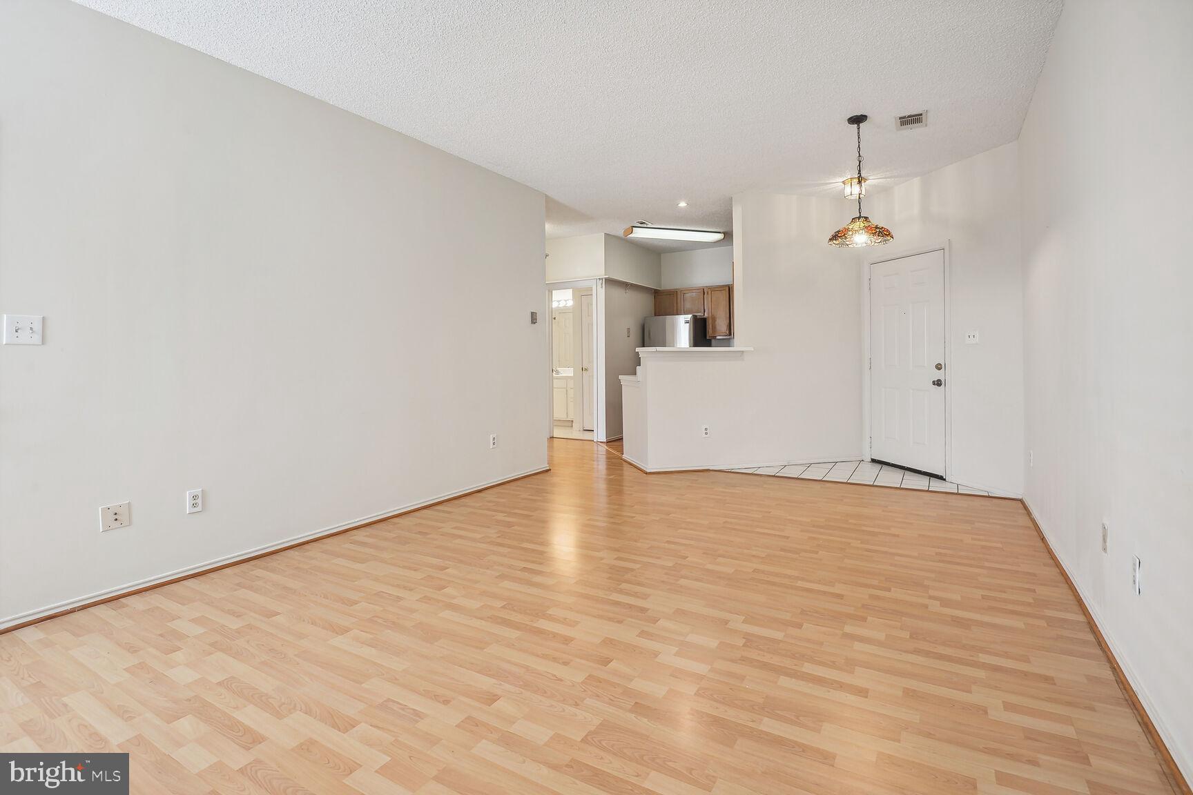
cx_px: 596
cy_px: 398
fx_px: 530
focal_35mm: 16
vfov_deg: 73.7
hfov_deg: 96.7
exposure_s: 1/13
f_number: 8
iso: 200
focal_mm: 16
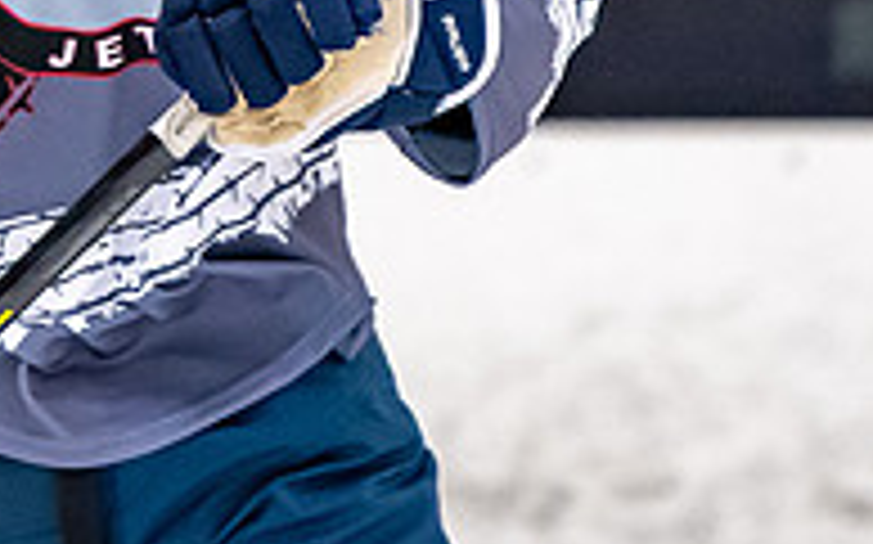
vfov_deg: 1.1
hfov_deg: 1.8
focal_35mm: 1150
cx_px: -65
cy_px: -528
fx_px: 27345
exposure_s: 1/800
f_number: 3.2
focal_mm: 200
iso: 2000
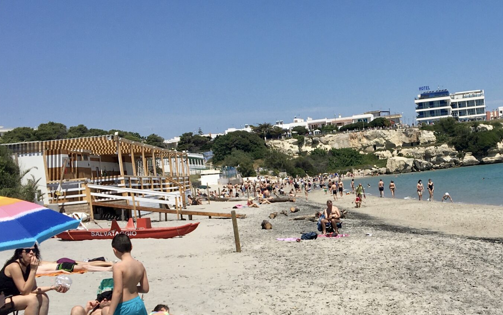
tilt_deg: -4.1
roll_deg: +6.1
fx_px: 795
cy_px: 243
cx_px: 368
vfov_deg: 22.1
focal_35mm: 58
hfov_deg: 34.5
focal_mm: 4.15
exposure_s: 1/3077
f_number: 2.2
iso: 25
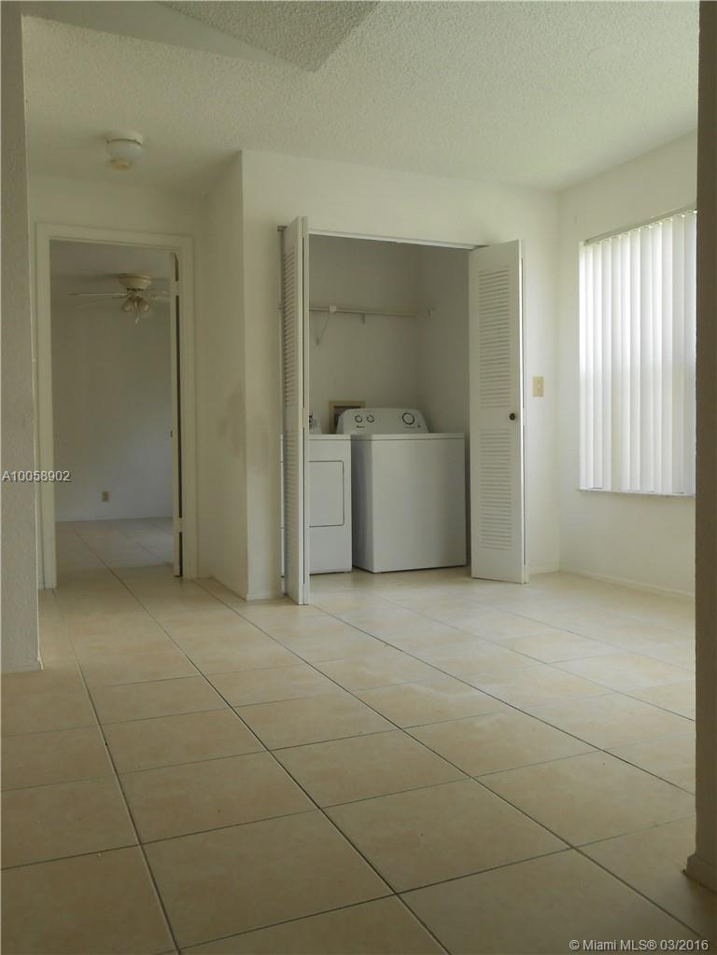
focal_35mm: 30
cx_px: 358
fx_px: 829
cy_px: 478
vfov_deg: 60.0
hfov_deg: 46.8
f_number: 3.8
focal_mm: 5.3
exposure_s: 1/50
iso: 80
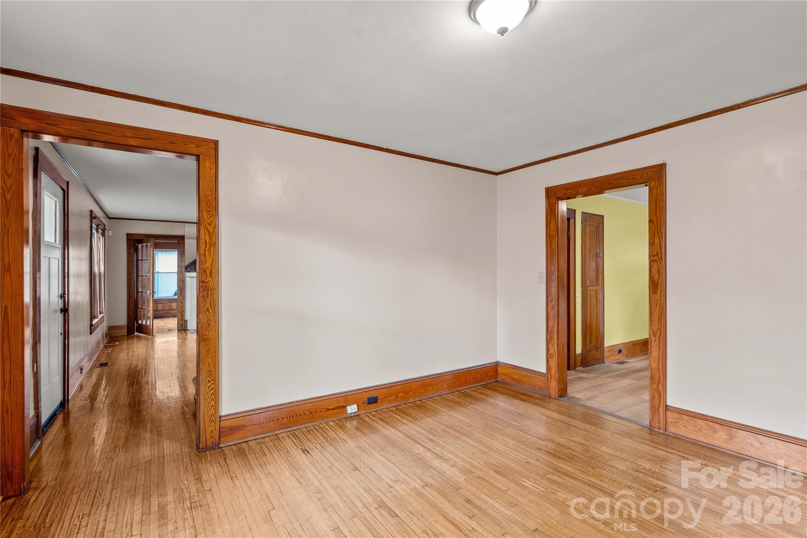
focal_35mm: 16
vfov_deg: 73.7
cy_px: 269
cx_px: 404
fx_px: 359
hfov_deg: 96.7
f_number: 8
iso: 100
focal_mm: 16
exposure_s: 1.6
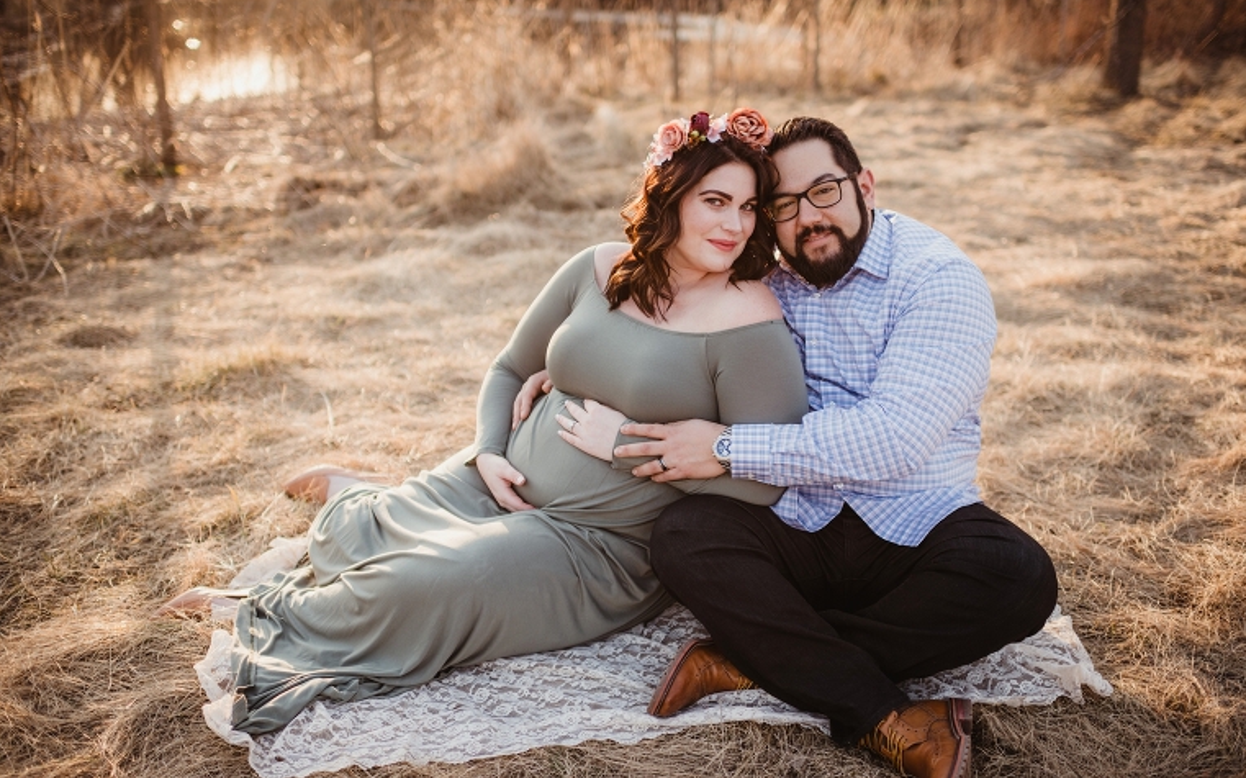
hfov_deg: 54.0
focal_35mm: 36
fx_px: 1222
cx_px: 627
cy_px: 394
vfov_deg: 35.3
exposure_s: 1/500
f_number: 1.8
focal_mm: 35
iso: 100
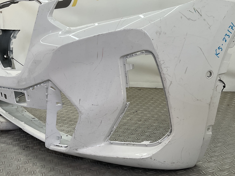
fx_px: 265
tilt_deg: -12.2
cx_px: 110
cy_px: 88
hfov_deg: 47.8
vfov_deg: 36.8
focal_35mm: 39
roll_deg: +3.2
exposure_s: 1/133
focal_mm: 3
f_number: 1.8
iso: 16
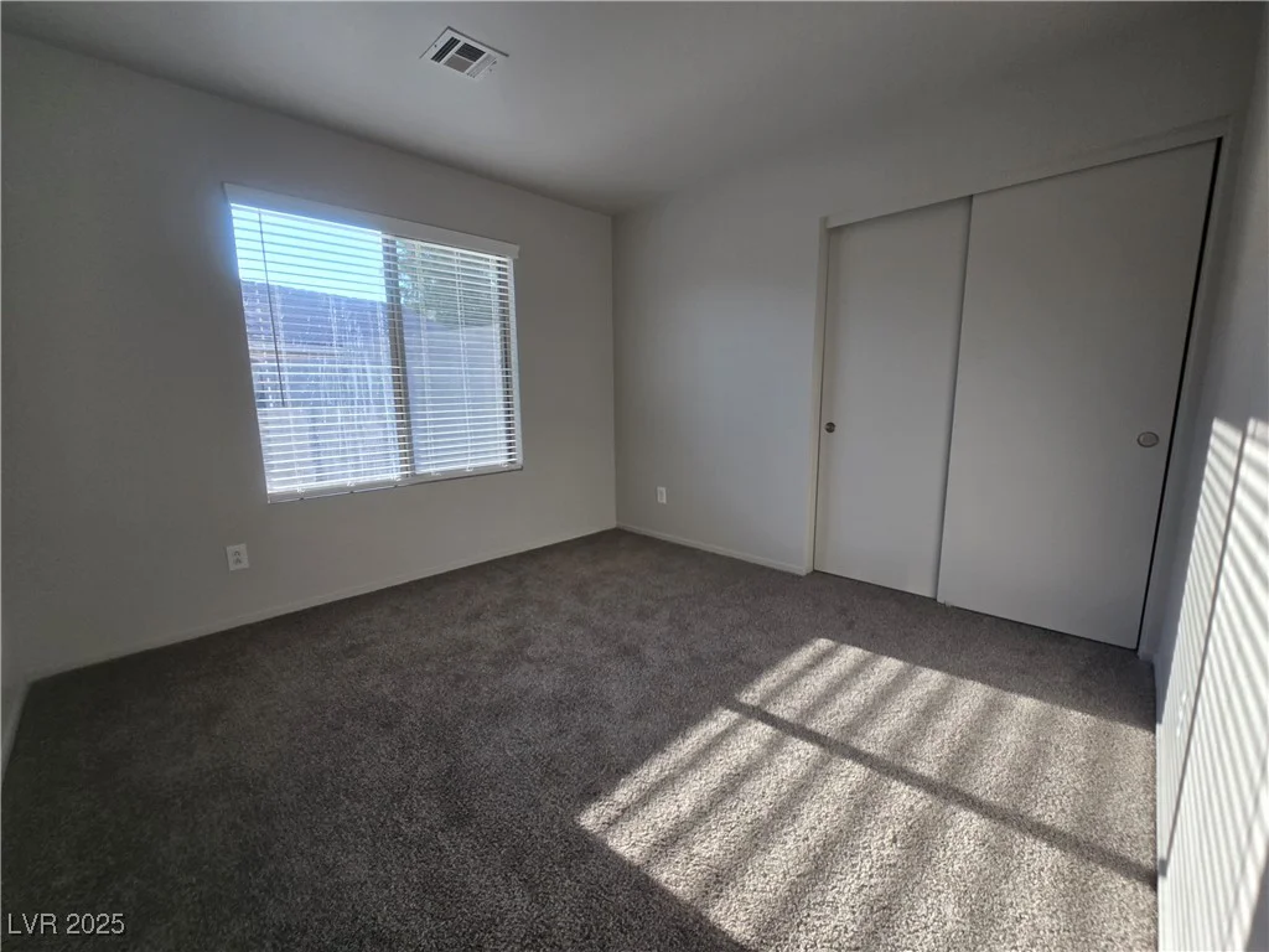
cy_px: 476
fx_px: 477
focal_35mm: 13
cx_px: 634
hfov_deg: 106.2
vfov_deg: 89.9
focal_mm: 2.2
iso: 50
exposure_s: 1/255
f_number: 2.2
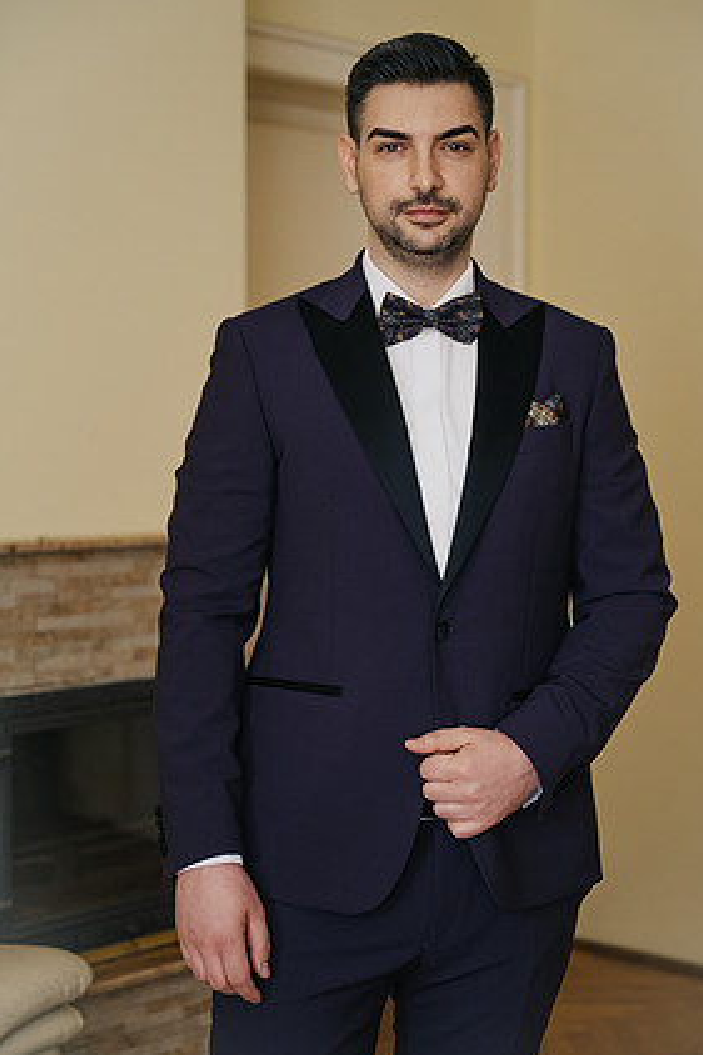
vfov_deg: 31.0
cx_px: 372
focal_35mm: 65
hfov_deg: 20.9
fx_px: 1905
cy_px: 515
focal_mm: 61
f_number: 2.8
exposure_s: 1/125
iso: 1250
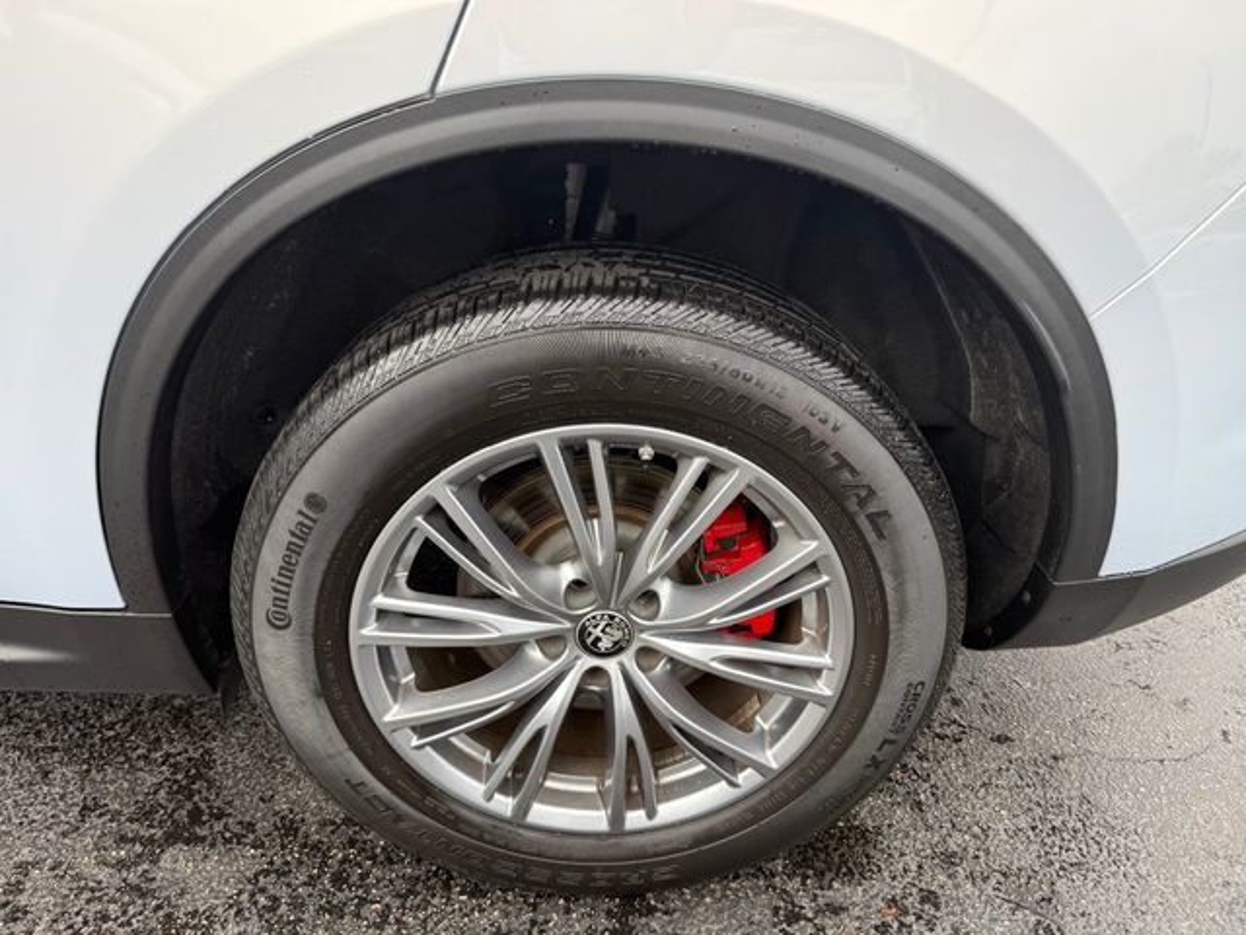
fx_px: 864
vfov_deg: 56.8
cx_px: 623
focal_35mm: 24
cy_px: 468
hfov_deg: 71.6
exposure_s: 1/387
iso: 100
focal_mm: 6.76
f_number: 1.78
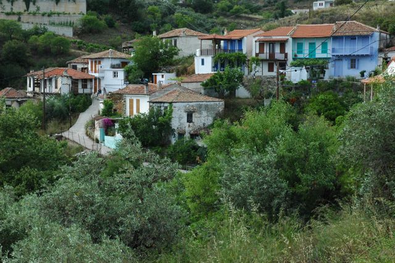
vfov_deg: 20.6
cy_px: 132
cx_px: 198
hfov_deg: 30.5
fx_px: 724
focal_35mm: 66
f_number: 8
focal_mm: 44
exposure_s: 1/200
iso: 250
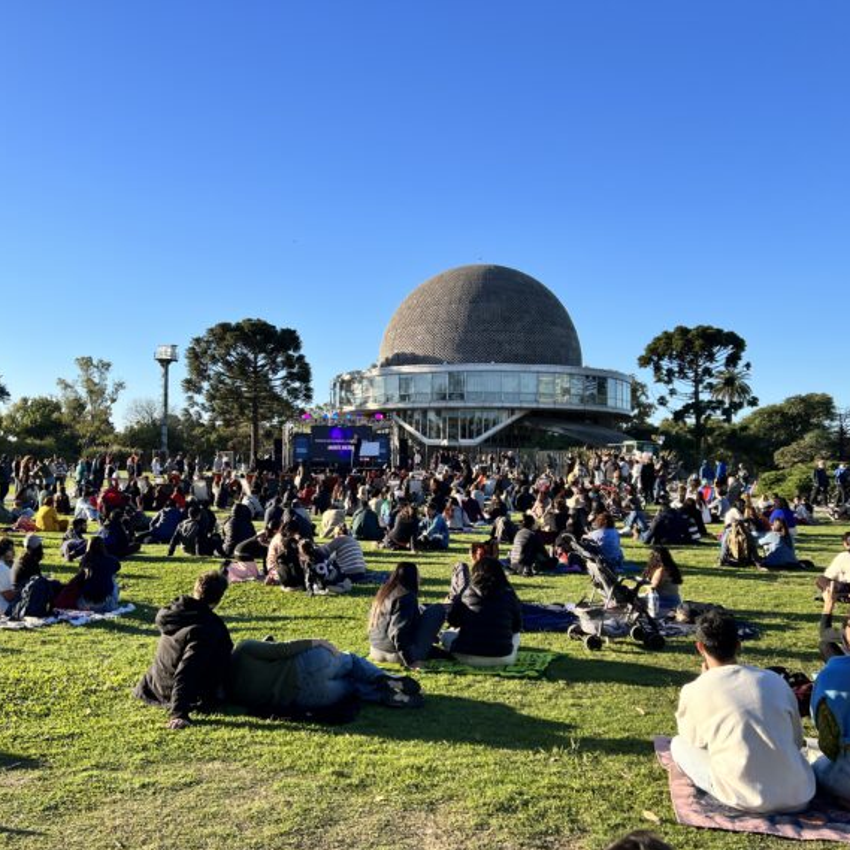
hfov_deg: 52.3
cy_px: 427
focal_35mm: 31
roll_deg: -0.4
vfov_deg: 52.5
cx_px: 353
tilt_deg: +3.2
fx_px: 861
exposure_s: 1/2457
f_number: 1.5
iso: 50
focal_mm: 5.7
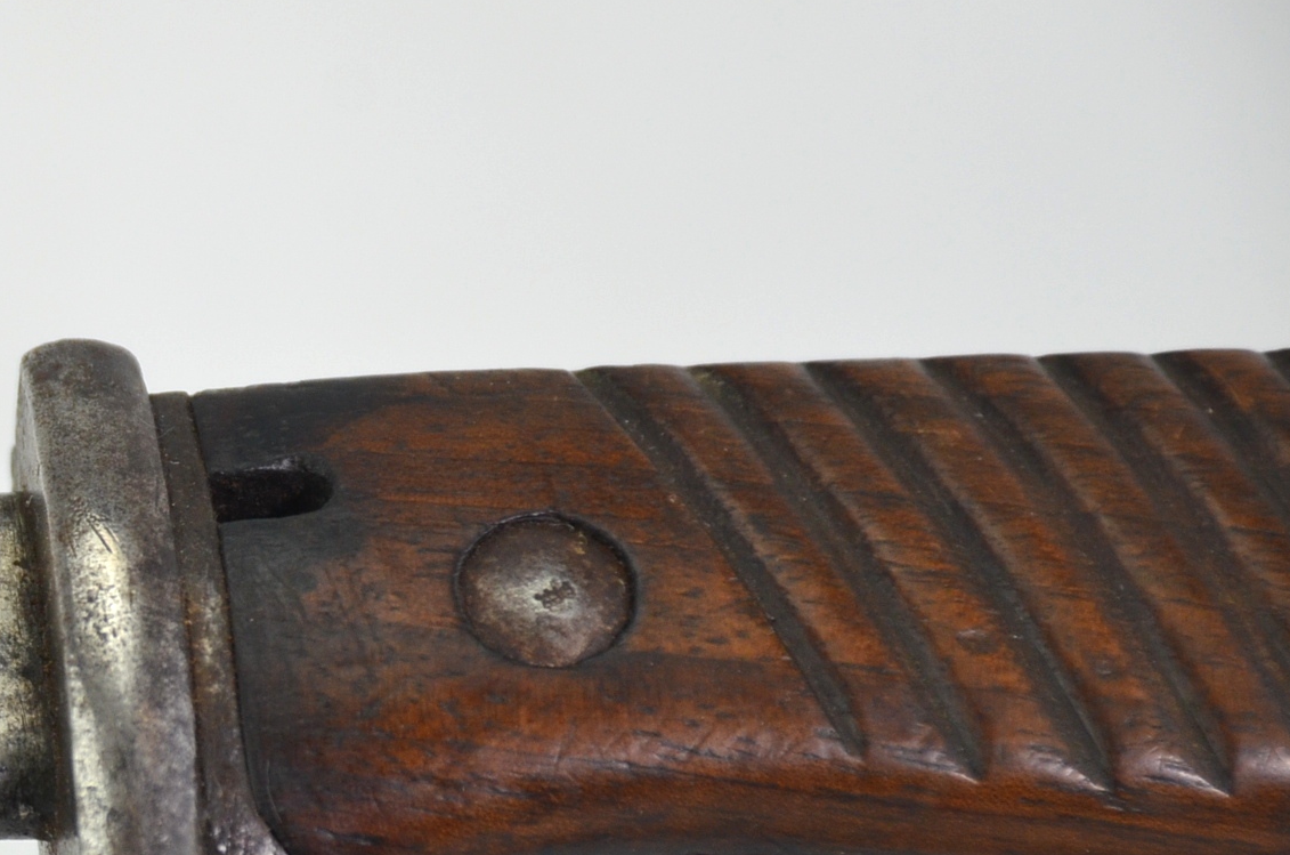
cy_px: 643
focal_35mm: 392
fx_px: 14017
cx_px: -98
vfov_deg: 3.5
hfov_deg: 5.3
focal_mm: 120
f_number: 5.6
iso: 560
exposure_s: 1/250
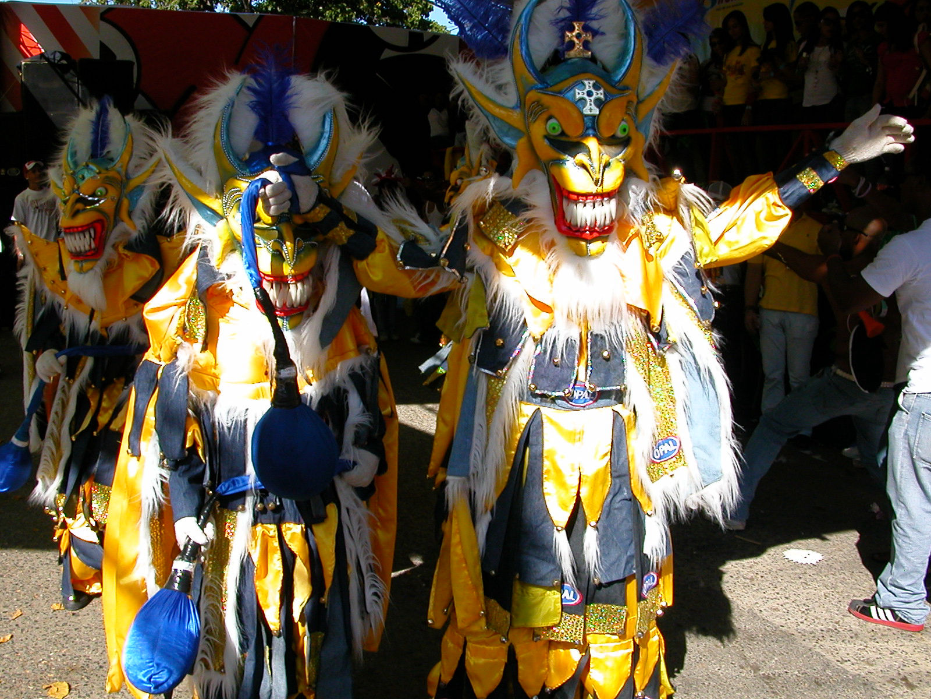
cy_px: 350
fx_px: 995
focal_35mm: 37
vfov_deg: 38.7
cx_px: 466
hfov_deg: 50.1
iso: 100
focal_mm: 5.6
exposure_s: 1/405
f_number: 4.5
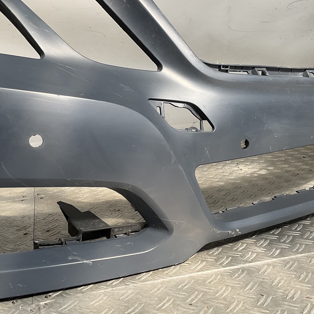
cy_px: 130
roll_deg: +2.8
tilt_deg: -10.8
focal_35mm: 50
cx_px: 173
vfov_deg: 33.9
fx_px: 513
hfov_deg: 34.0
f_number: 1.8
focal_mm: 3
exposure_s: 1/394
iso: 16
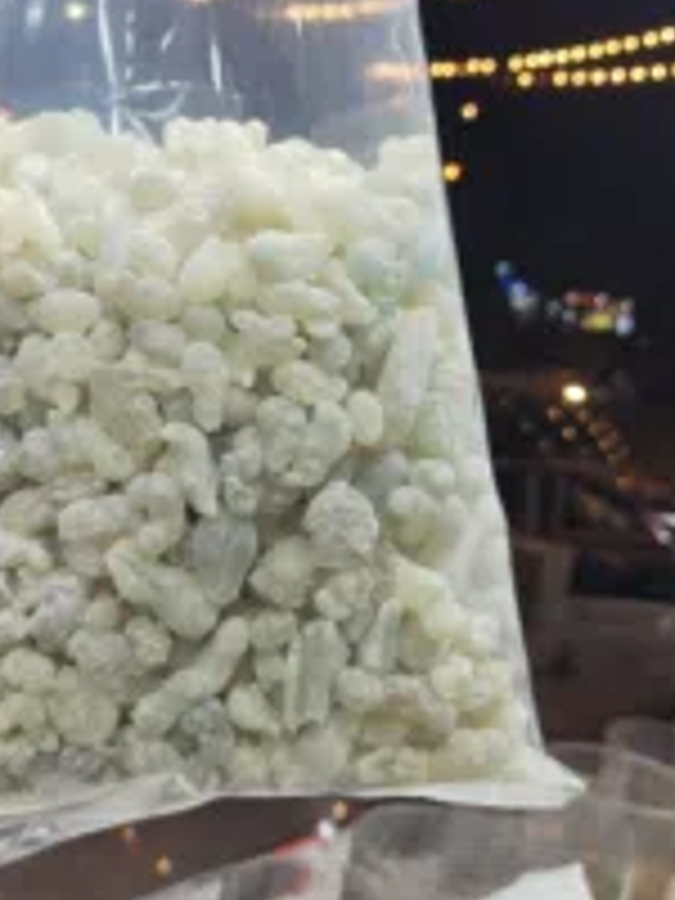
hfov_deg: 27.7
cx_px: 194
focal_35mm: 52
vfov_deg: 36.6
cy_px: 333
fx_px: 1352
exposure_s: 1/100
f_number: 1.8
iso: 147
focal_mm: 4.75
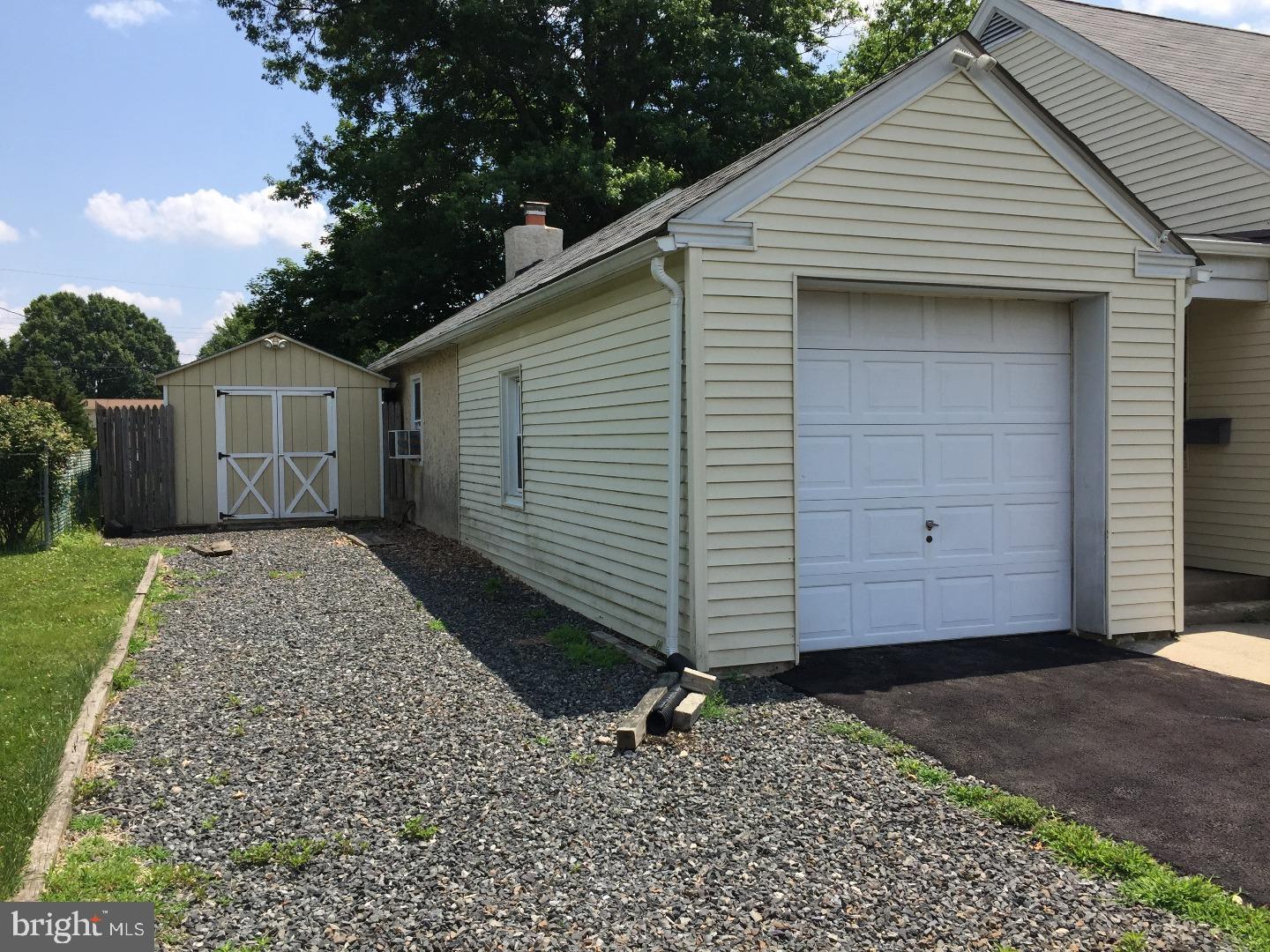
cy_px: 476
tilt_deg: -2.5
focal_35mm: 29
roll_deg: -0.7
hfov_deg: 61.7
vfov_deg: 48.2
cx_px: 635
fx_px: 1064
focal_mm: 4.15
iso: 32
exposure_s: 1/2083
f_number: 2.2
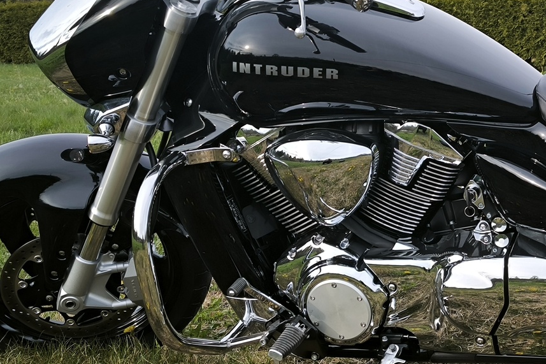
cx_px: 494
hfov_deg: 28.5
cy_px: 212
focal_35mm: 68
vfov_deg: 20.0
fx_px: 1031
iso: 50
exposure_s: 1/637
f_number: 1.9
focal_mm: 6.92
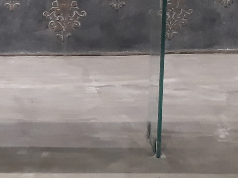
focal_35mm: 66
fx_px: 454
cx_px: -39
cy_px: 142
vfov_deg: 22.0
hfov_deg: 26.5
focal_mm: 3.6
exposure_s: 1/33
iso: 100
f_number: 1.9
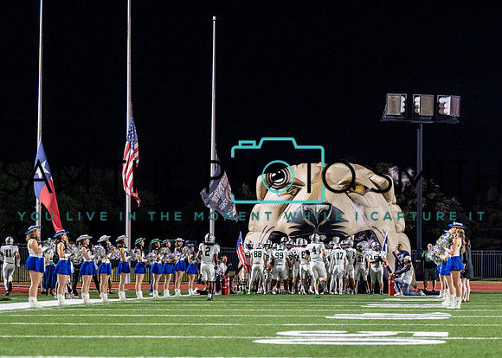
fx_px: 1626
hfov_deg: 17.5
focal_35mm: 114
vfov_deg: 12.5
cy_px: 256
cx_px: 291
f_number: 2.8
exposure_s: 1/1000
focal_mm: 70
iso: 3200
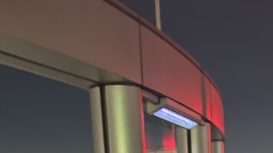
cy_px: 288
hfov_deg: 25.6
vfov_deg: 13.1
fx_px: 593
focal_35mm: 82
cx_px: 203
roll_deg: +2.1
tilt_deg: -10.6
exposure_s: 1/15
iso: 1250
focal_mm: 5.7
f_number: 1.5
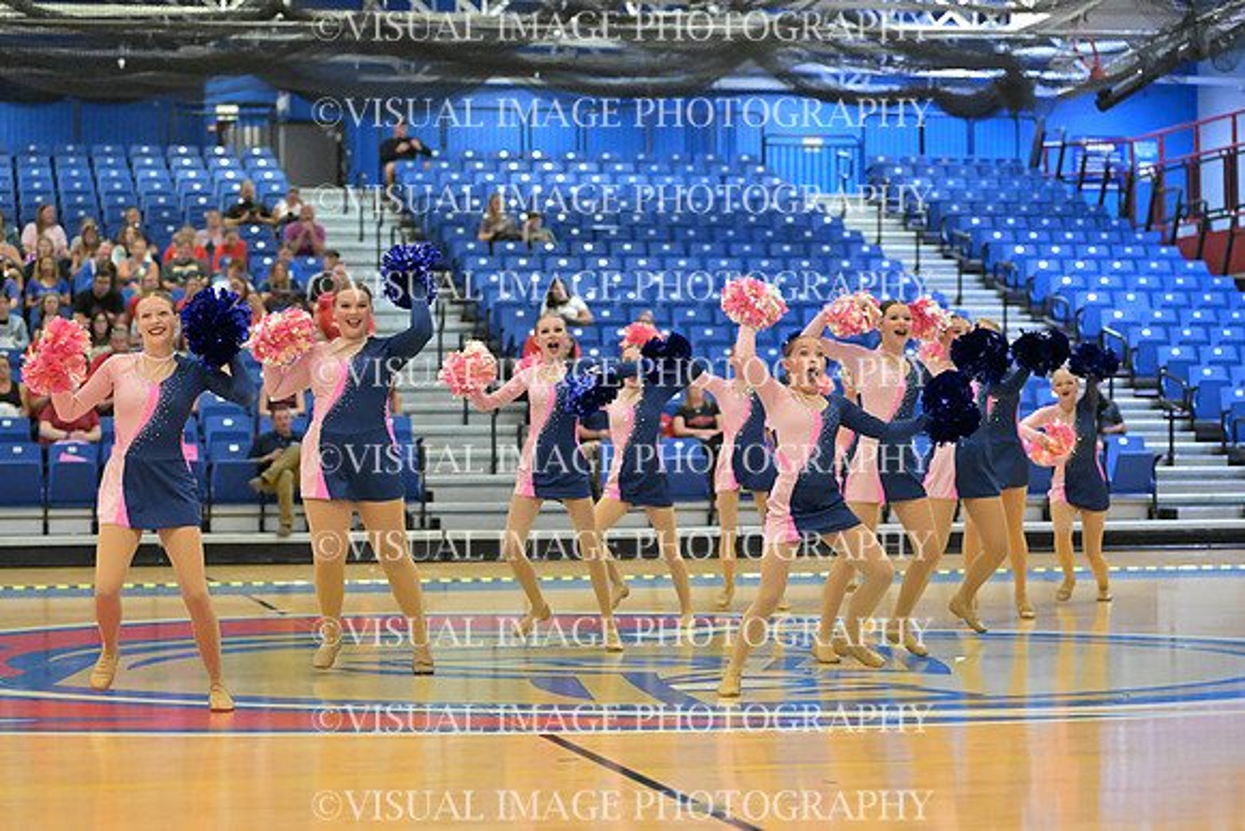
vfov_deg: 16.5
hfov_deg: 24.5
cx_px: 622
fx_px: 2871
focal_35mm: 83
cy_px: 416
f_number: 2.8
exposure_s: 1/1000
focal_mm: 83
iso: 10000
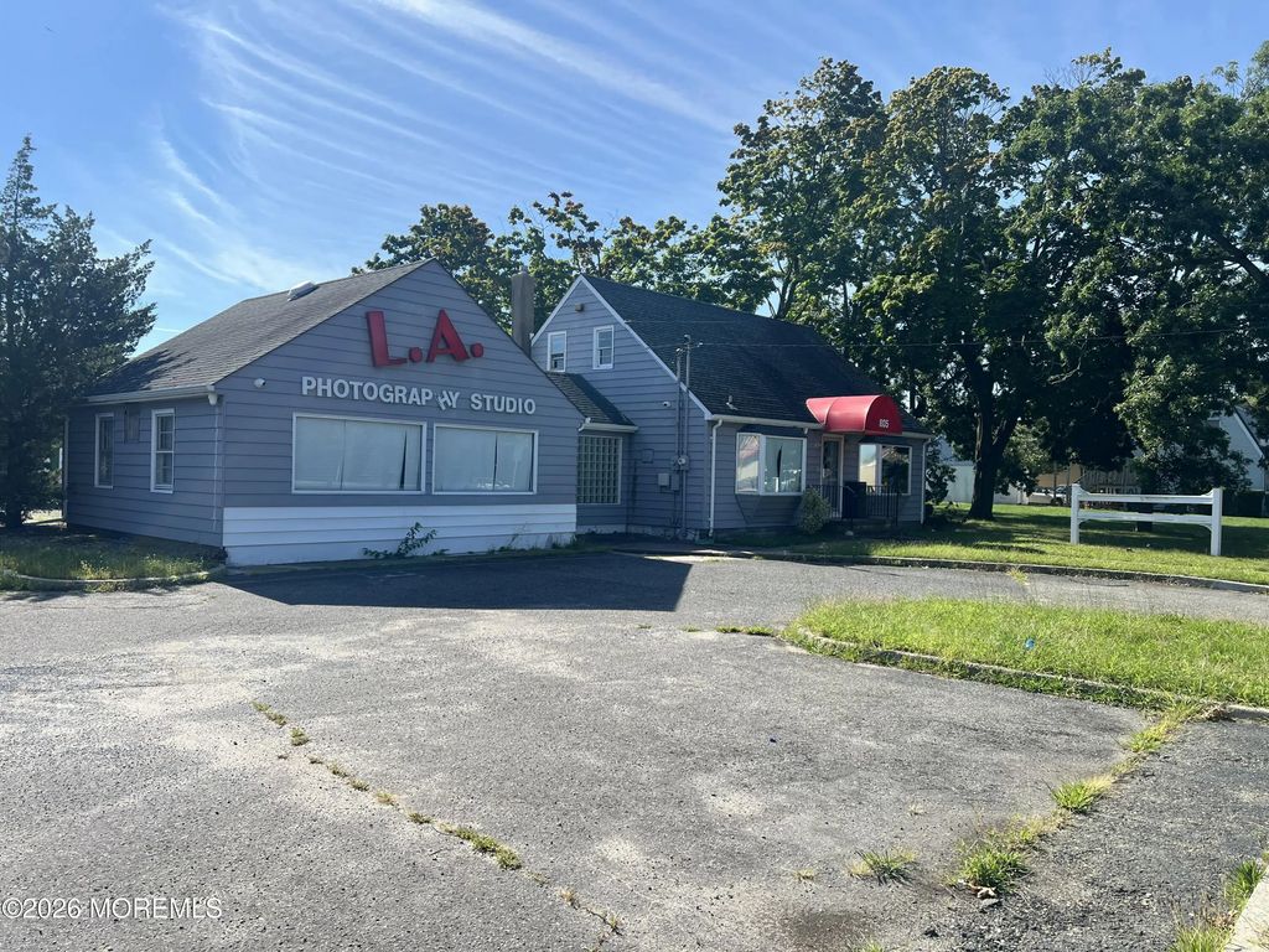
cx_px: 634
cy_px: 476
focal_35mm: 26
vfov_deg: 53.1
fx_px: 953
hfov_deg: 67.3
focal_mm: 5.7
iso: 50
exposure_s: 1/3460
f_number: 1.5
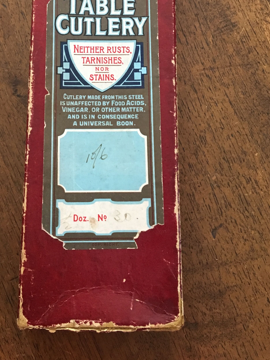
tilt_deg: -78.0
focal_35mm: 47
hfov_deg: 30.7
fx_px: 489
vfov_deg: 38.9
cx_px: 98
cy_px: 74
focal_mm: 4.15
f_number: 2.2
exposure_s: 1/20
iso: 200
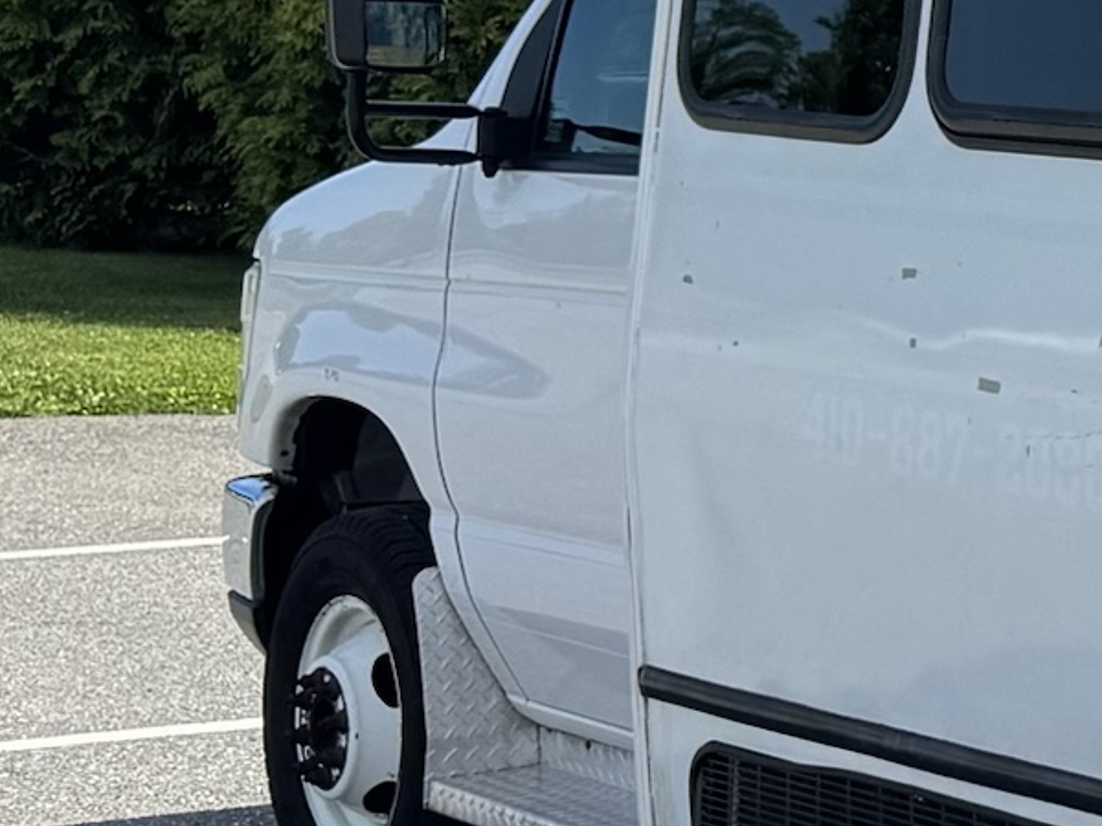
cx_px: 2364
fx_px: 3820
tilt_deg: -3.0
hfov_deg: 13.5
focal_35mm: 120
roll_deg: -2.6
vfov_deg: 12.3
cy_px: 132
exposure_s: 1/4310
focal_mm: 6.76
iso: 80
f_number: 1.78
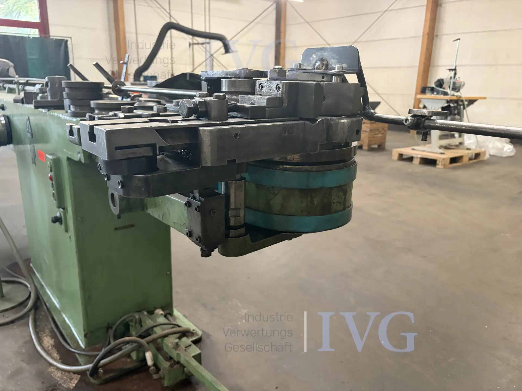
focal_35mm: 26
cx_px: 261
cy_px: 196
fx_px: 392
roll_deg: -0.6
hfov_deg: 67.3
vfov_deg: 53.1
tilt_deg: -14.8
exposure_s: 1/50
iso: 400
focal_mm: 5.96
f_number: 1.6
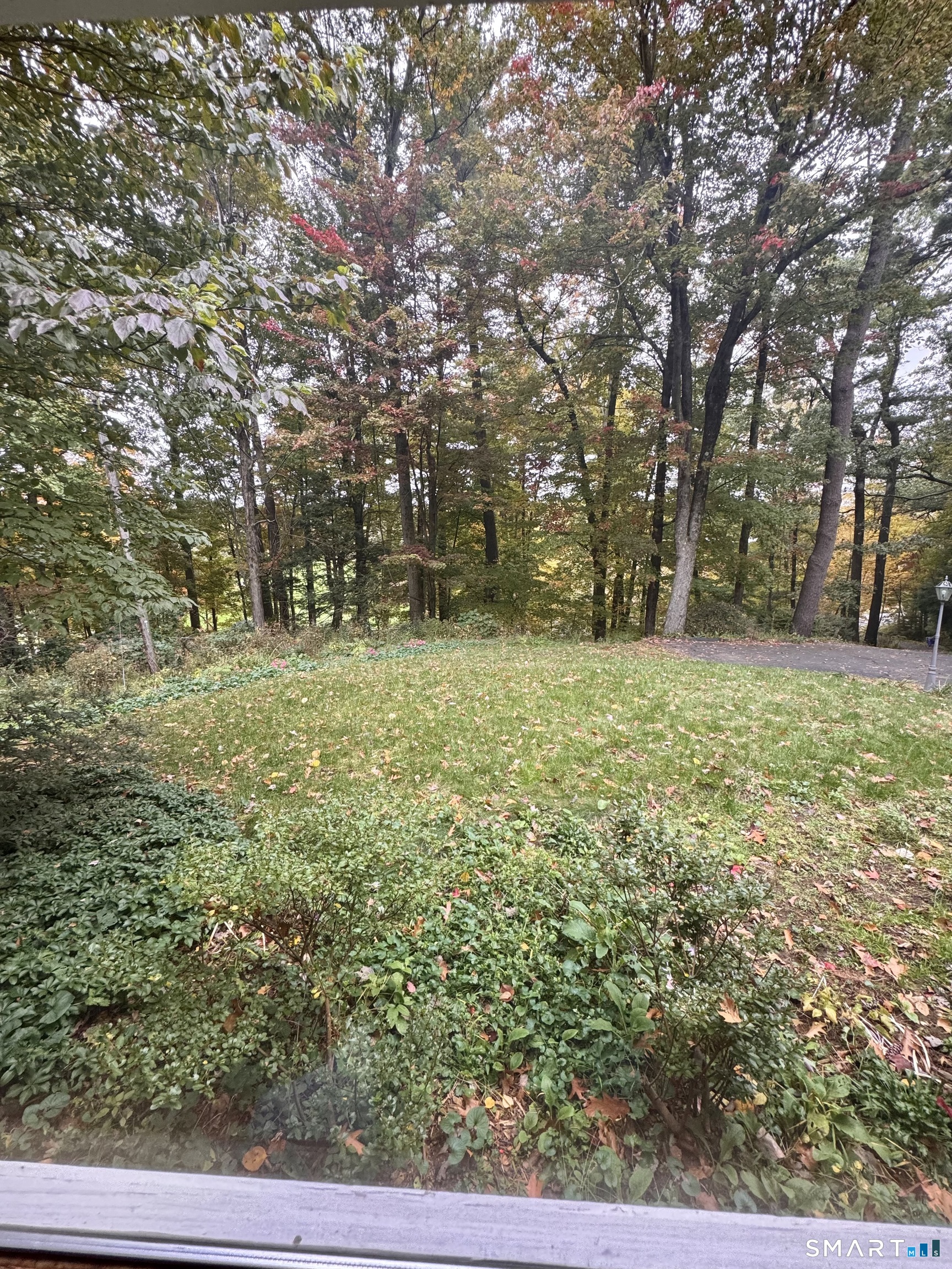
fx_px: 513
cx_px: 476
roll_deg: +0.9
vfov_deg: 102.1
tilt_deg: -13.3
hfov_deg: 85.7
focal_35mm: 14
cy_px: 634
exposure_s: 1/99
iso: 160
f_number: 2.2
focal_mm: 2.22
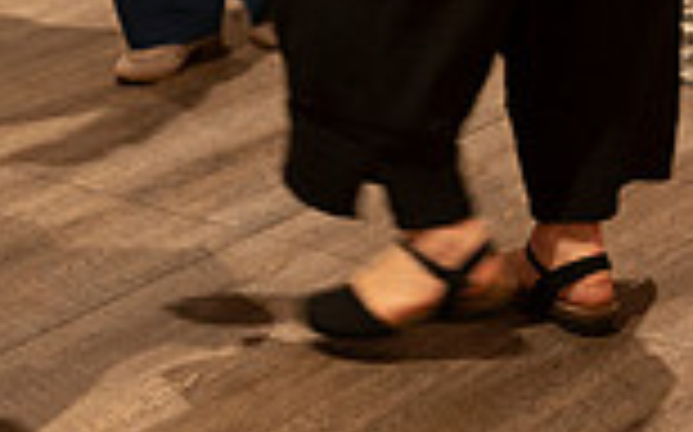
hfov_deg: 14.1
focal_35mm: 146
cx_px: 4
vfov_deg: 8.6
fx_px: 2755
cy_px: -380
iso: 1100
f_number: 2.8
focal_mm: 25.5
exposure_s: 1/60
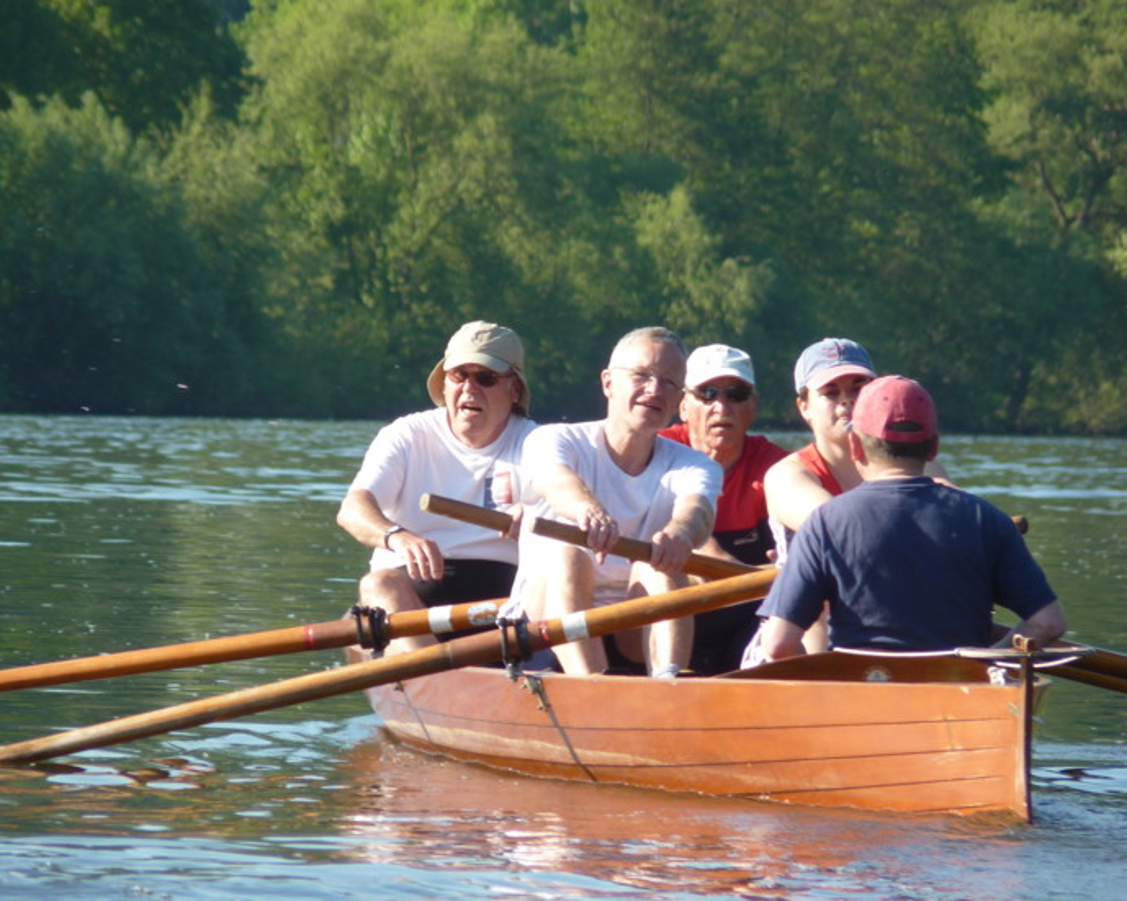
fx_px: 18376
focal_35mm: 551
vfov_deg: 2.8
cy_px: 445
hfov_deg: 3.5
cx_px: 509
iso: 80
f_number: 4.4
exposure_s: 1/200
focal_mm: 86.4
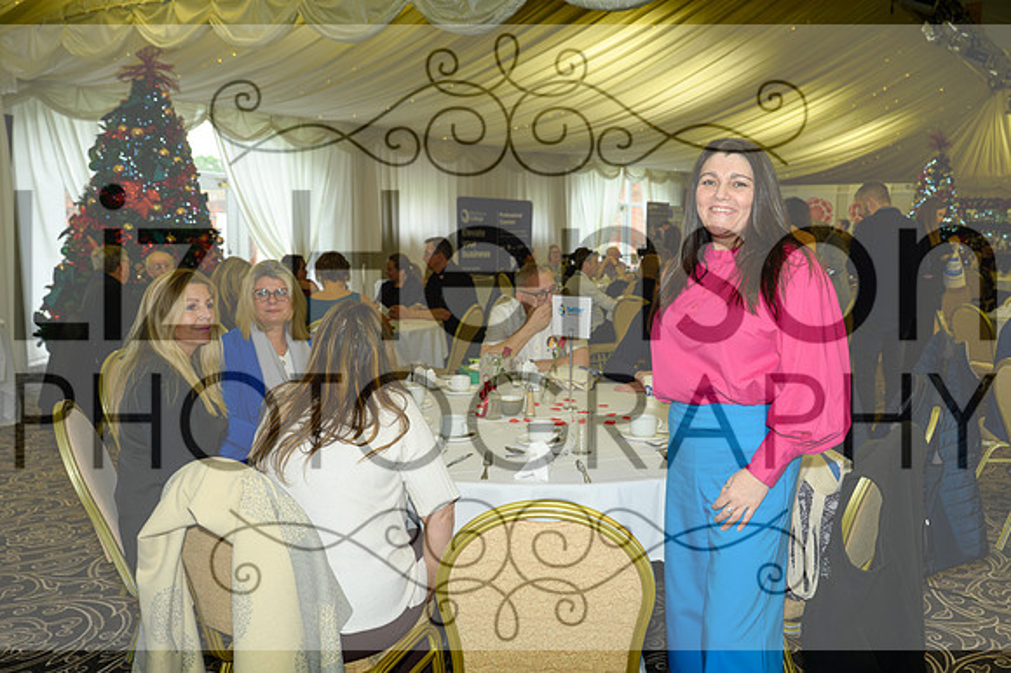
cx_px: 569
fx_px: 882
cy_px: 324
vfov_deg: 41.7
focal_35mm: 31
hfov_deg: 59.4
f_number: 4
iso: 1250
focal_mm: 27.5
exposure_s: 1/160
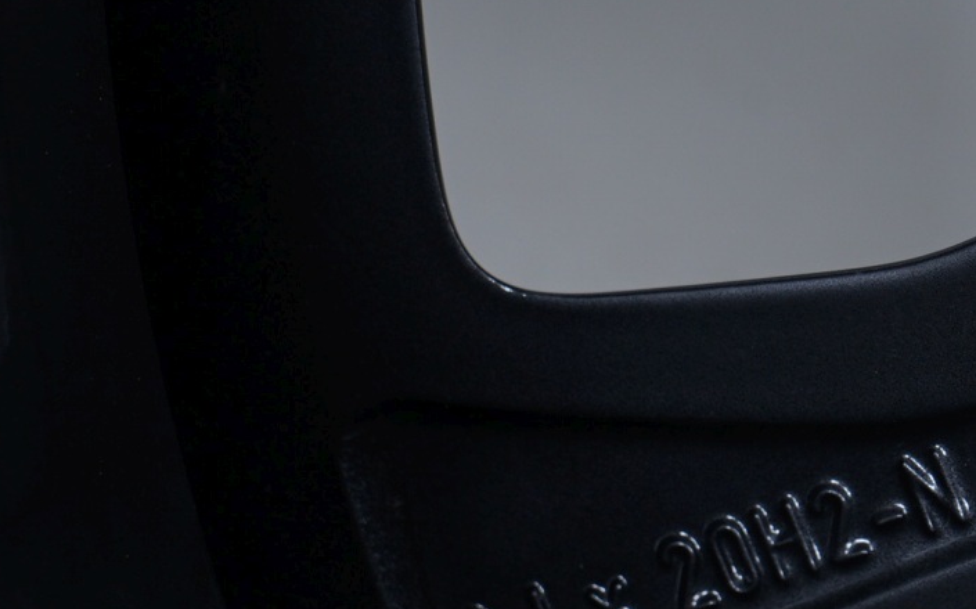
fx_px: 3616
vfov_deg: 9.6
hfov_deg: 15.2
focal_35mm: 136
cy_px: 421
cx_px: 882
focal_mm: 49
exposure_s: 1/125
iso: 250
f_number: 8
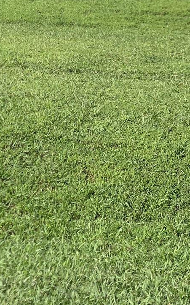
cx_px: -59
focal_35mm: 88
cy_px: -105
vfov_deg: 21.1
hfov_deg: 14.2
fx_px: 729
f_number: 1.8
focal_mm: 4.25
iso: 25
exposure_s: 1/1610
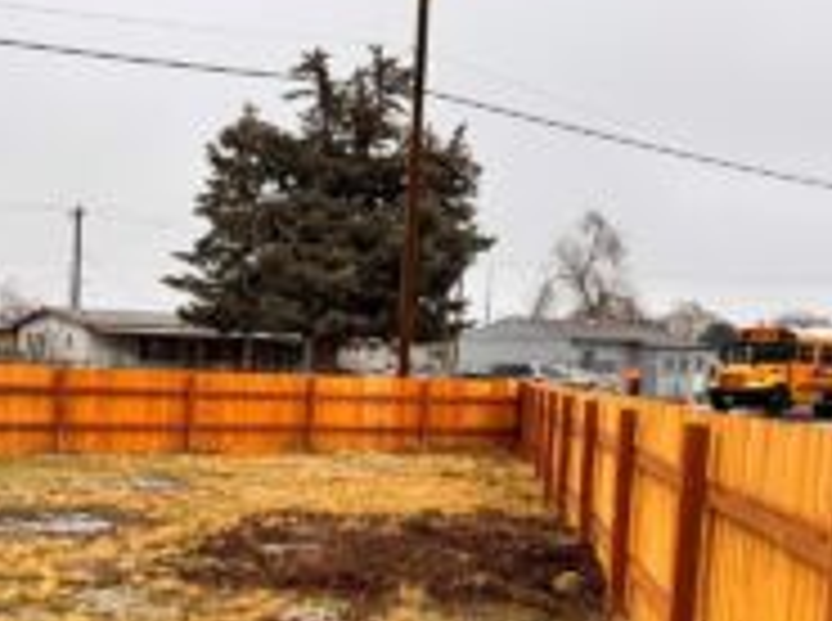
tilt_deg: -7.4
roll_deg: -1.3
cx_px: 153
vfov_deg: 27.5
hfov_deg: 35.6
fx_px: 1247
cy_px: 468
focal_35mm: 52
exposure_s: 1/639
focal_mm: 6.76
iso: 80
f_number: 1.78
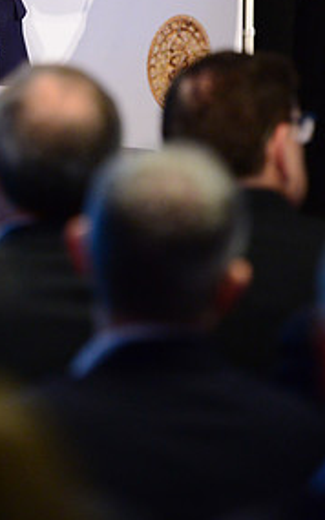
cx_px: 52
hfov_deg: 4.4
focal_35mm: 301
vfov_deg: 7.0
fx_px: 4268
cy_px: 78
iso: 4000
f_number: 2.8
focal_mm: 145
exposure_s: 1/250
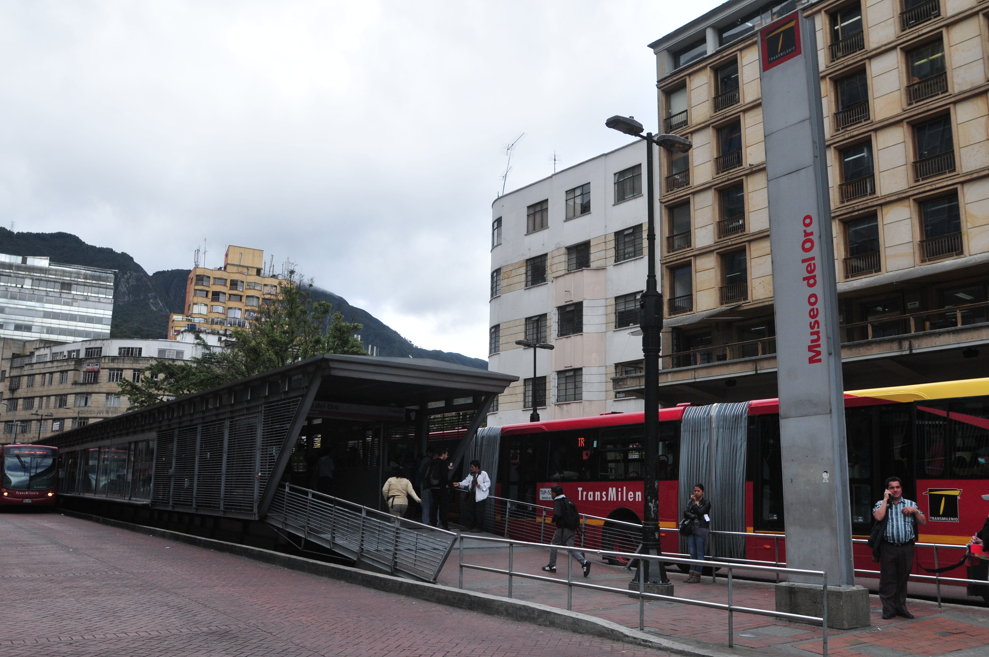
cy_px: 328
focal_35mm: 30
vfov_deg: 43.5
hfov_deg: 62.0
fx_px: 823
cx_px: 494
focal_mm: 20
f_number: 4.5
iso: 640
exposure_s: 1/2000
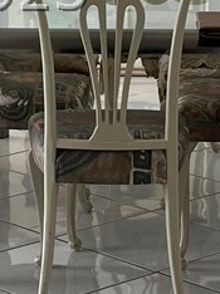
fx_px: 1511
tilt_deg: -7.3
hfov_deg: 8.3
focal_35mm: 178
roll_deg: +1.4
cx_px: 13
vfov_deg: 11.0
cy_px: -11
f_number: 1.6
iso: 40
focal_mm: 5.1
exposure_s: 1/224
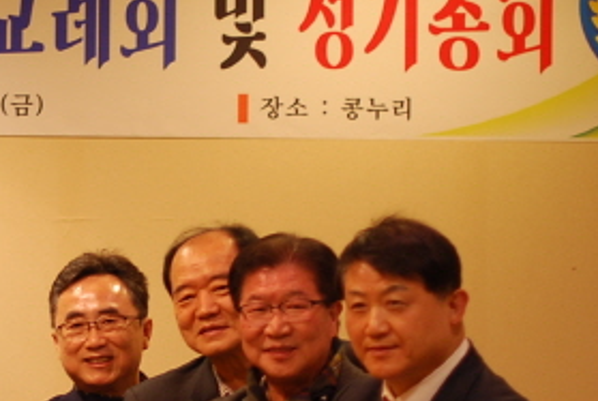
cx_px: -11
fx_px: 3128
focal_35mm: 188
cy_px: 343
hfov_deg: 10.8
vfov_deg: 7.3
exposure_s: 1/60
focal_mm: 50
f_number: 1.6
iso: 200
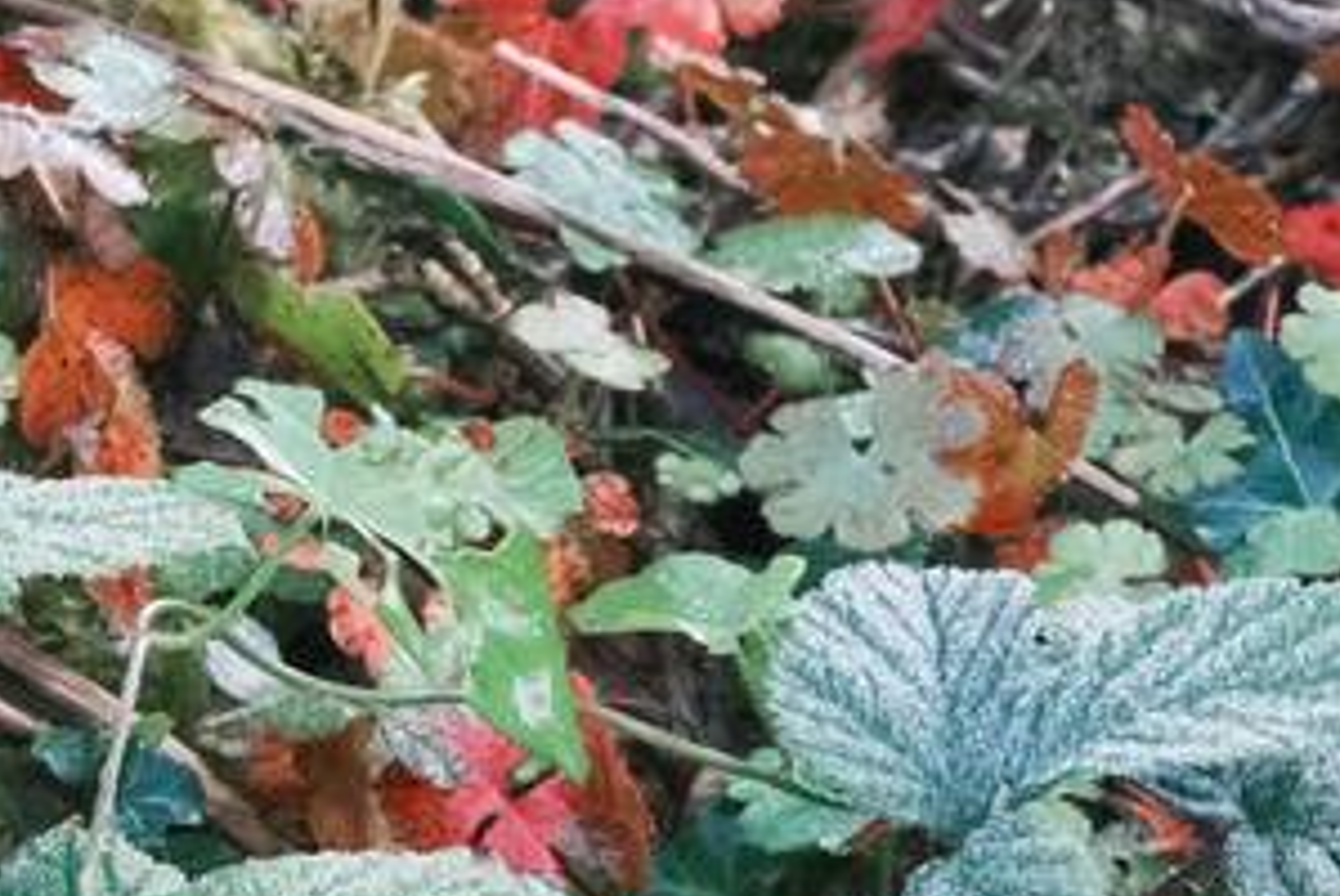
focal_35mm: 246
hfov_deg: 8.3
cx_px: 278
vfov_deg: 5.5
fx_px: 9165
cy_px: 1776
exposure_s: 1/100
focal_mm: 30.8
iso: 2000
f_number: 8
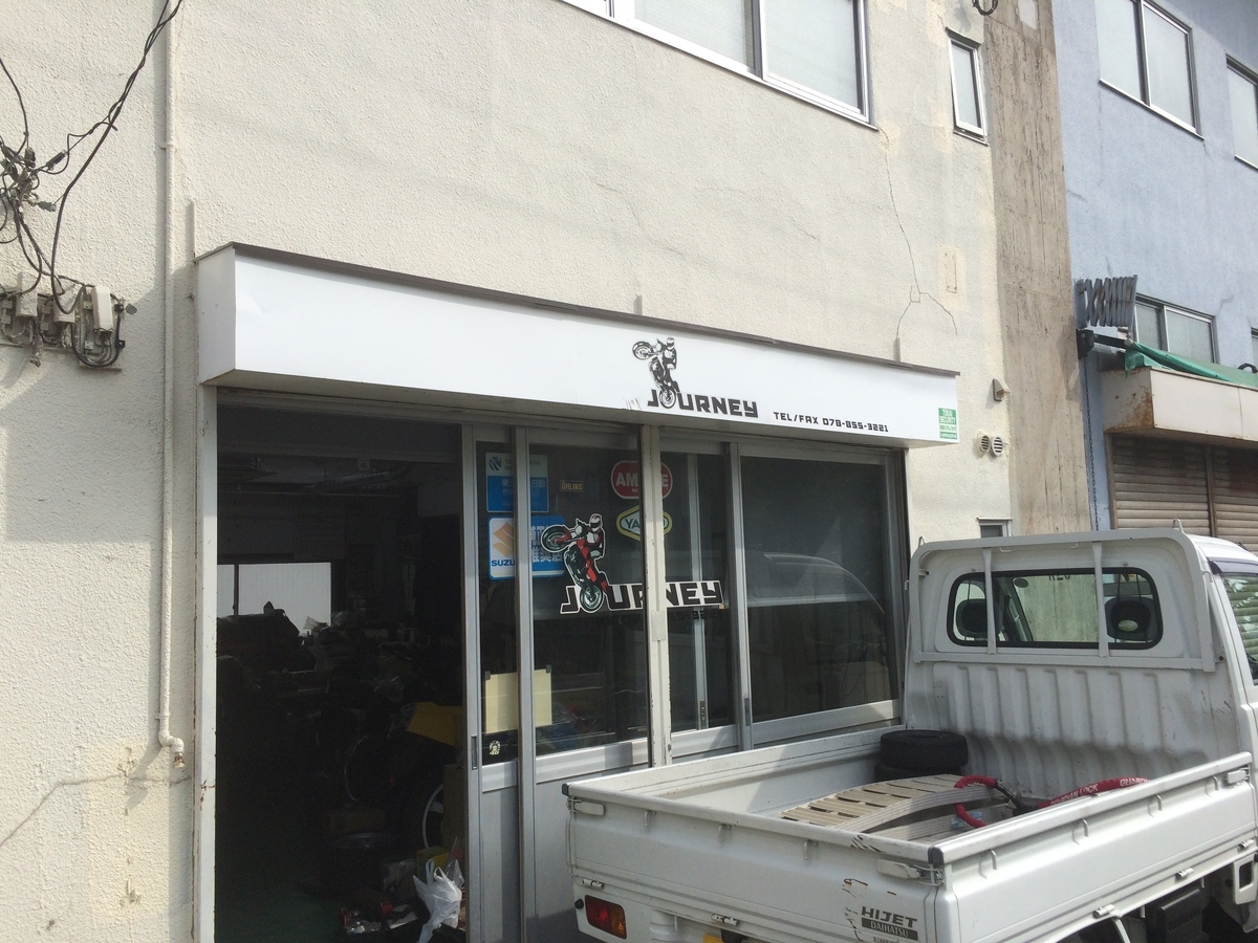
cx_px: 629
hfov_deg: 61.7
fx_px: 1054
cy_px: 472
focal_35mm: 29
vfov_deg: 48.2
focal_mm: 4.15
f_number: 2.2
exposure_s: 1/1786
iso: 32
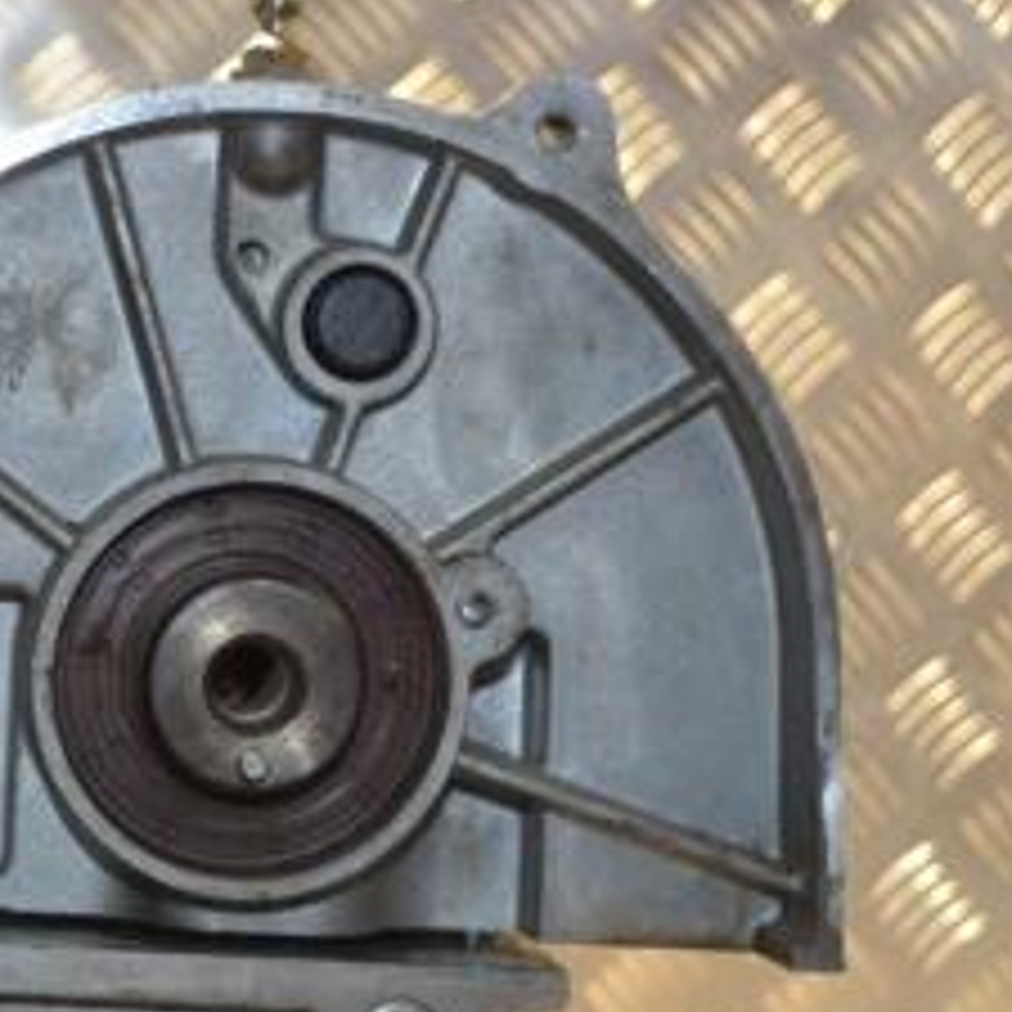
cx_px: -130
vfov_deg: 16.9
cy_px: 819
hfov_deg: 16.5
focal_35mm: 102
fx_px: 3374
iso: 400
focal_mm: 30
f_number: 4.5
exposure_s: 1/60
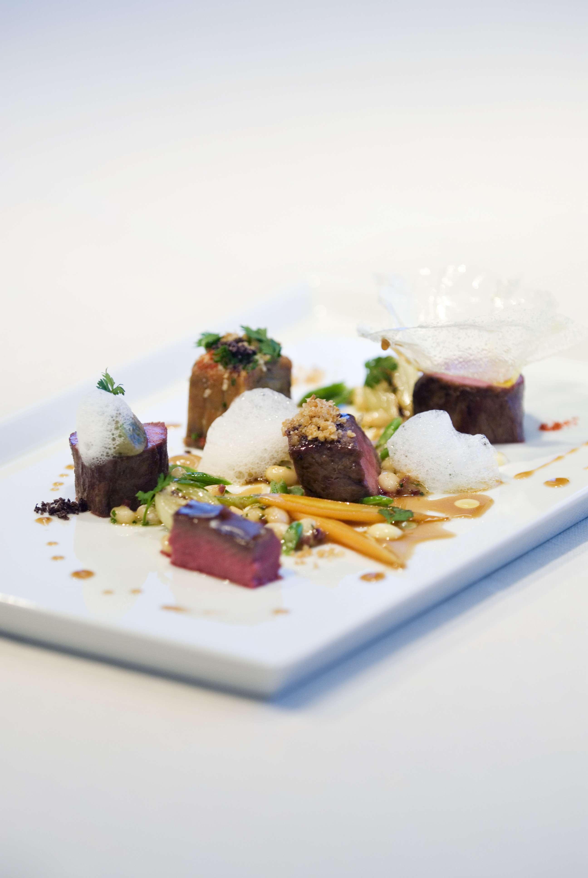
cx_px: 294
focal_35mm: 142
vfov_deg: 14.4
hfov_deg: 9.7
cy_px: 439
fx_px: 3481
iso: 200
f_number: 2.8
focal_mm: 95
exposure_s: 1/13
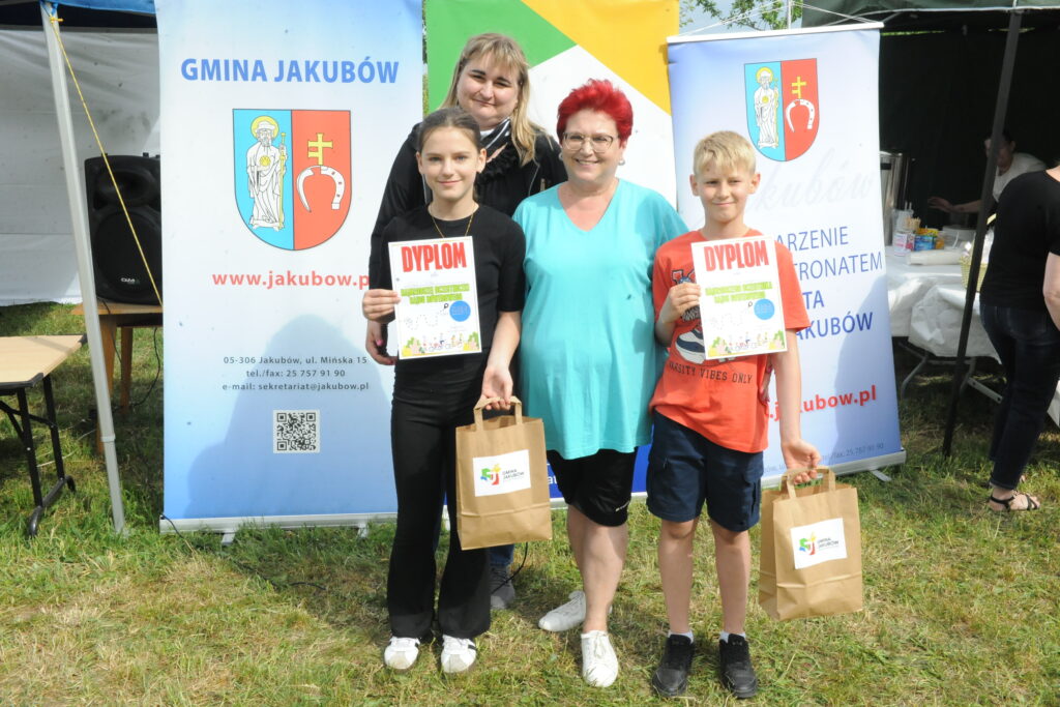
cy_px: 354
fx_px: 1001
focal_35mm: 34
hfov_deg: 55.8
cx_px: 530
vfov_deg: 38.9
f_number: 22
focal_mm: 34
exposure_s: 1/400
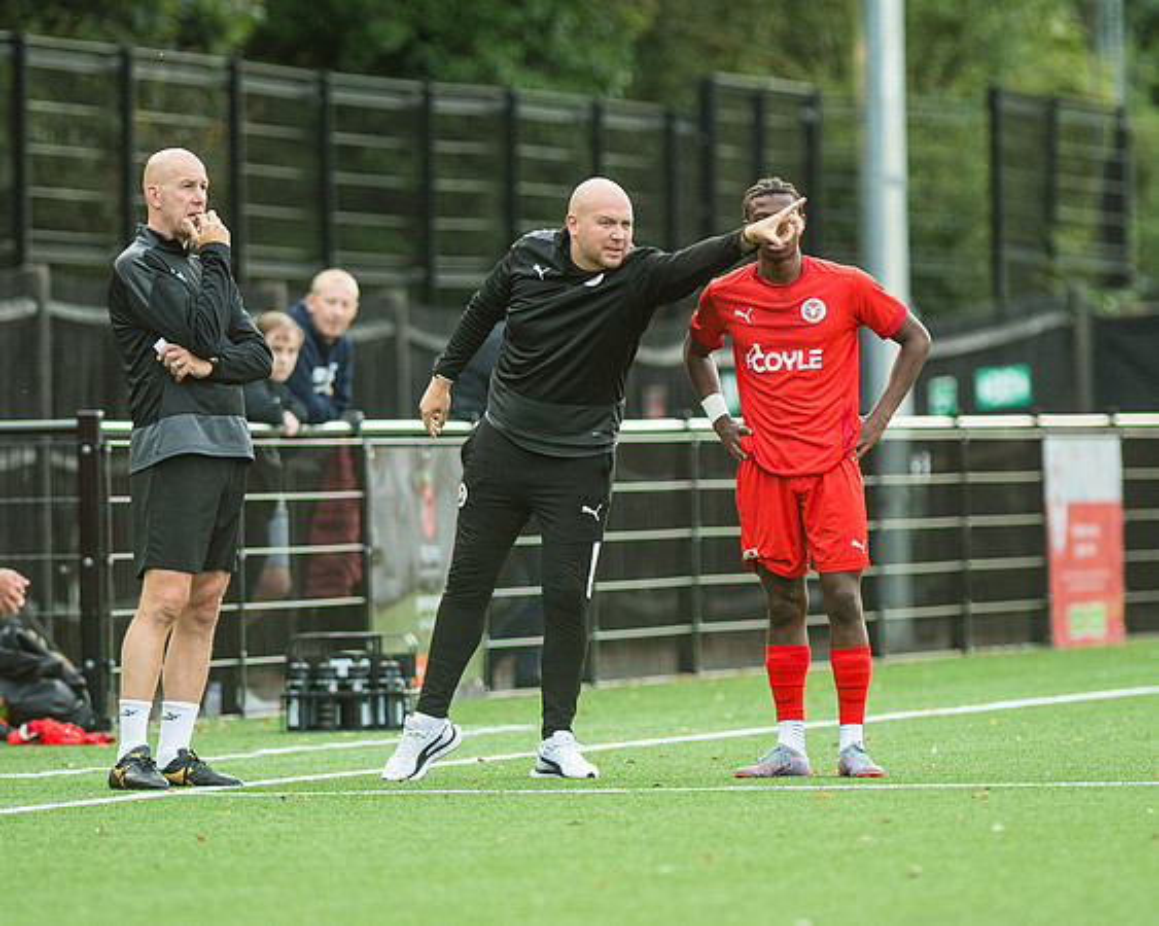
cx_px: 590
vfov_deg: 2.8
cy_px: 453
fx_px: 18634
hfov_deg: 3.6
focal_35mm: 543
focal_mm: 300
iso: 800
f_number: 2.8
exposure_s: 1/500
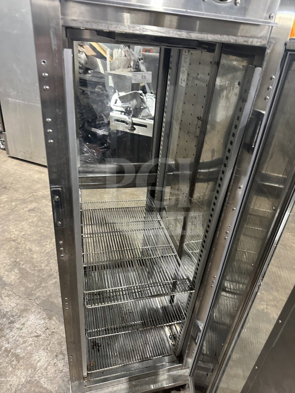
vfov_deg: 71.6
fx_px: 273
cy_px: 196
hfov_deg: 56.8
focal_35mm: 24
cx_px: 148
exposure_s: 1/60
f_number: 1.78
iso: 500
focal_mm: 6.86
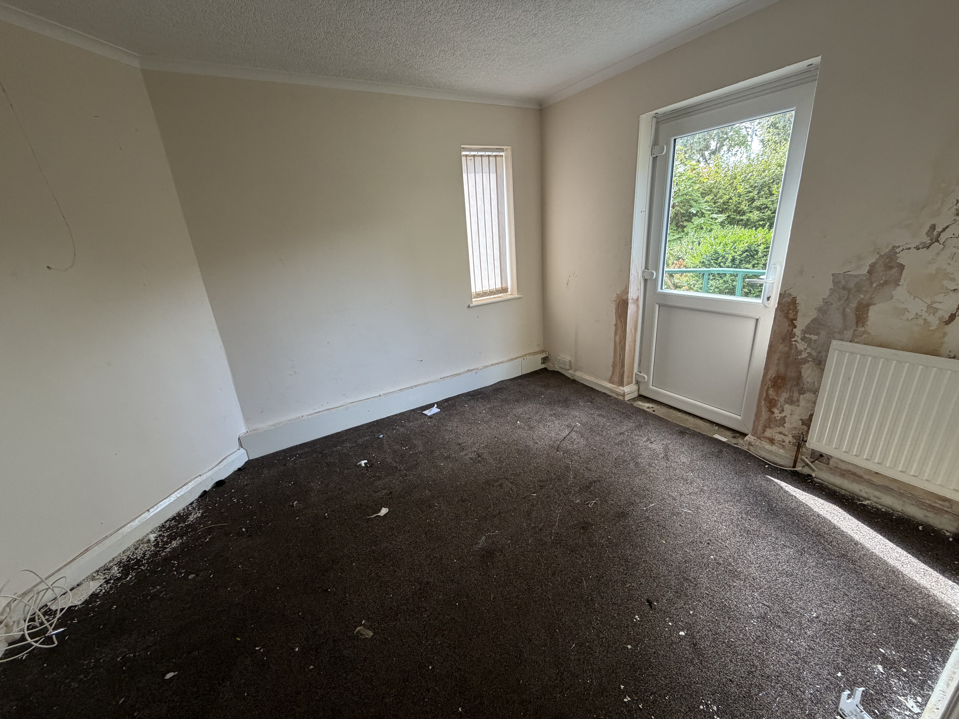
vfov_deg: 85.7
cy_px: 360
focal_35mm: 14
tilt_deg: -17.9
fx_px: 388
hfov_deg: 102.1
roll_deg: +4.2
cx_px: 480
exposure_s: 1/121
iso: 250
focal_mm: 2.22
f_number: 2.2
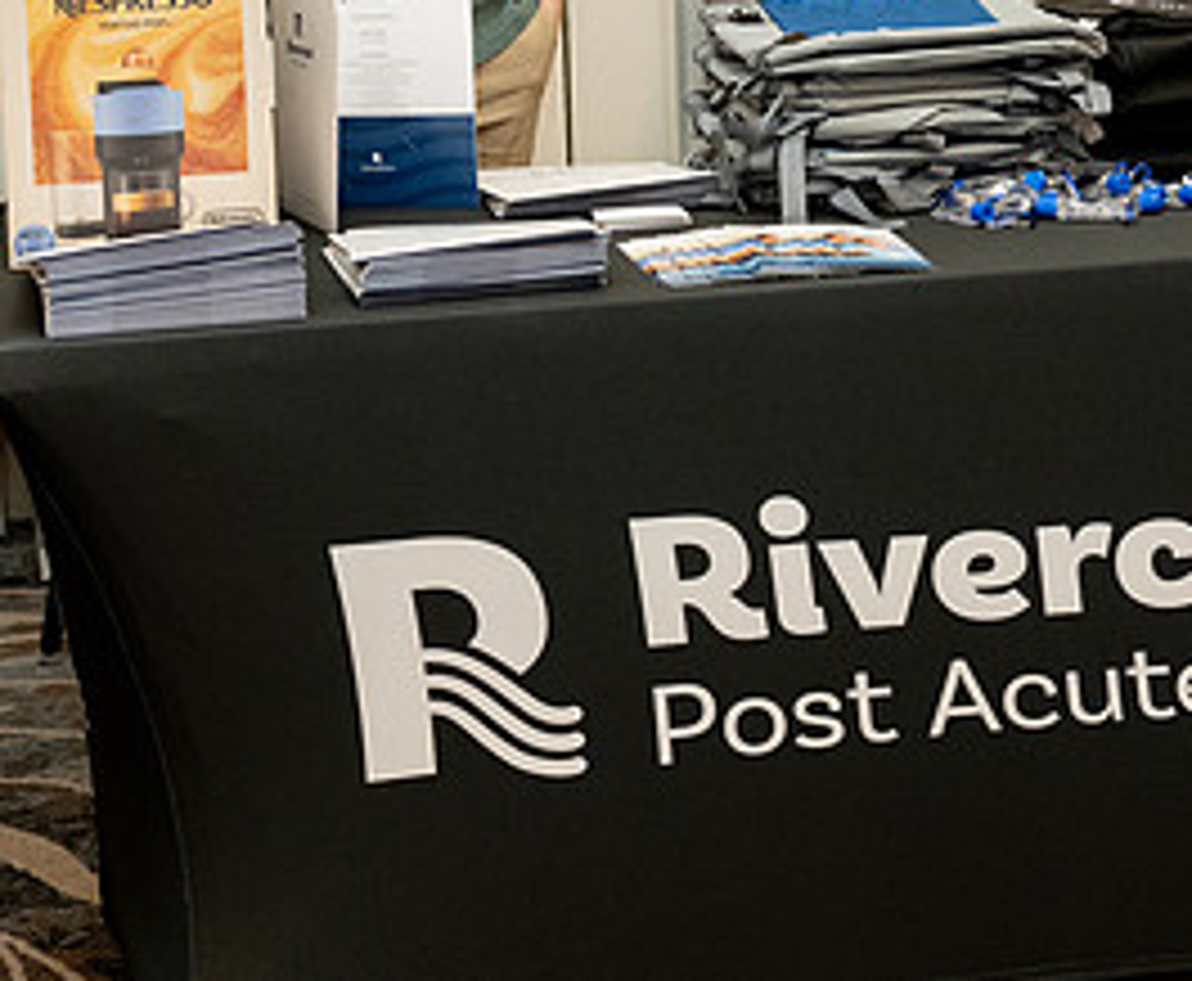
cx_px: 820
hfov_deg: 20.3
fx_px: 3317
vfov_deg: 16.3
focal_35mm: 93
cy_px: -113
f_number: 4
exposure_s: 1/320
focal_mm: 35
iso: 2000
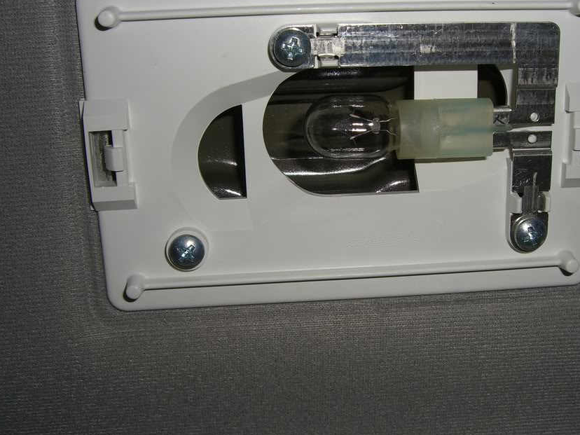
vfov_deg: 30.9
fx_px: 787
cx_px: 330
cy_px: 192
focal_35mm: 47
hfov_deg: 40.3
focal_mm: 6.2
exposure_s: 1/60
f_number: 4.3
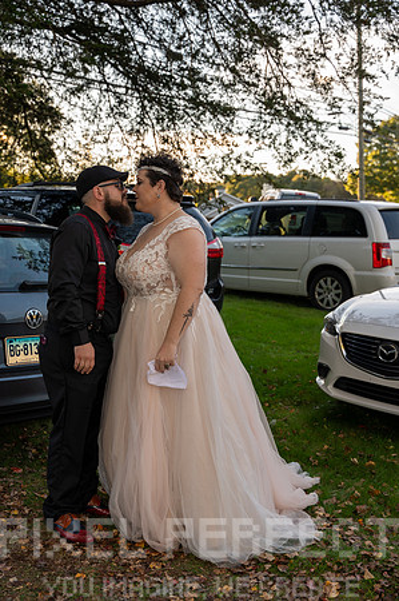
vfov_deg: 44.5
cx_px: 200
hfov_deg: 30.4
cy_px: 300
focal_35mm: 44
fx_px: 733
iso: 125
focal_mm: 44
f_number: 4
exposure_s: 1/200
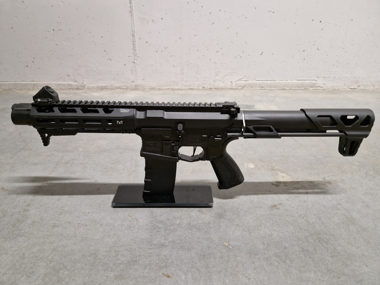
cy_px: 142
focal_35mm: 23
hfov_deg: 73.9
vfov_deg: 58.9
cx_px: 190
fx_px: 252
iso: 100
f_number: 1.8
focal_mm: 5.4
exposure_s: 1/100
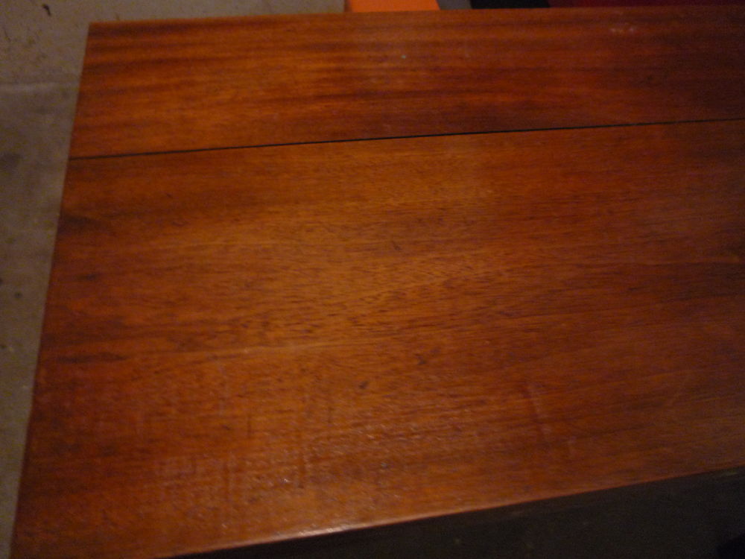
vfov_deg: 46.8
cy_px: 280
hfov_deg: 60.0
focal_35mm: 30
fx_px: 646
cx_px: 372
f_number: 3.3
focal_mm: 5.2
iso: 400
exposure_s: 1/4
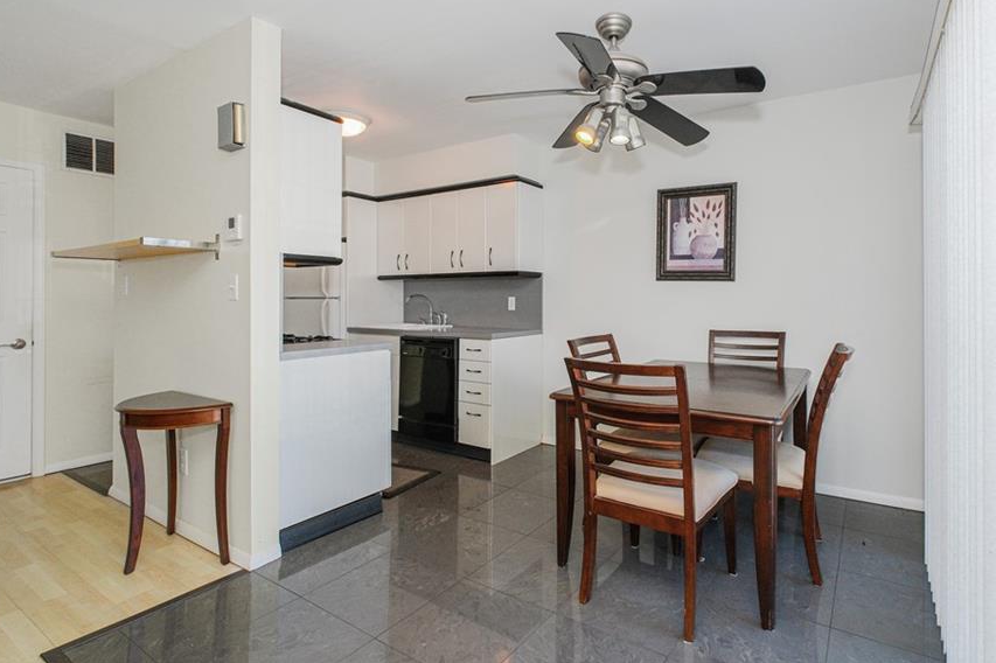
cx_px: 566
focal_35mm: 18
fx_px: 498
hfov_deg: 89.5
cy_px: 298
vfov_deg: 67.2
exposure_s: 1/60
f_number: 8
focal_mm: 10
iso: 1000
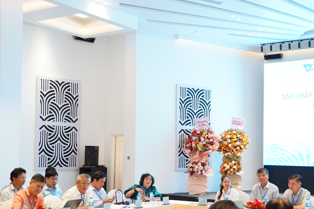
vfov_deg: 24.5
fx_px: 480
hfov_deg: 35.9
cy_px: 132
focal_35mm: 55
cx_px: 210
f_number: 5.6
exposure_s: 1/50
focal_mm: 41
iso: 1600
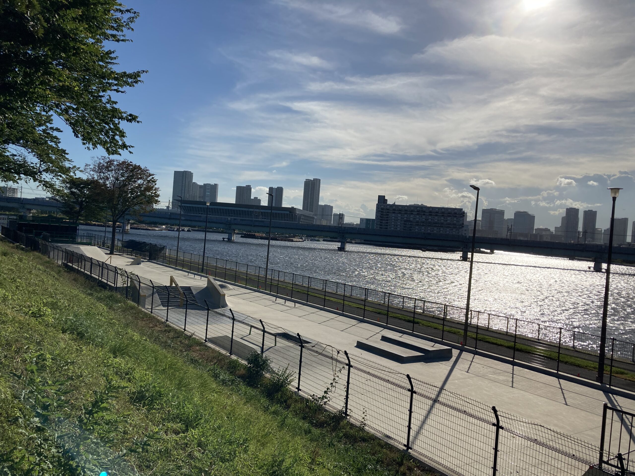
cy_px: 238
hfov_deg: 63.4
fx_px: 514
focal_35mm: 28
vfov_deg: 49.7
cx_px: 318
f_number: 1.8
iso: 25
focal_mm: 3.99
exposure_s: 1/8130
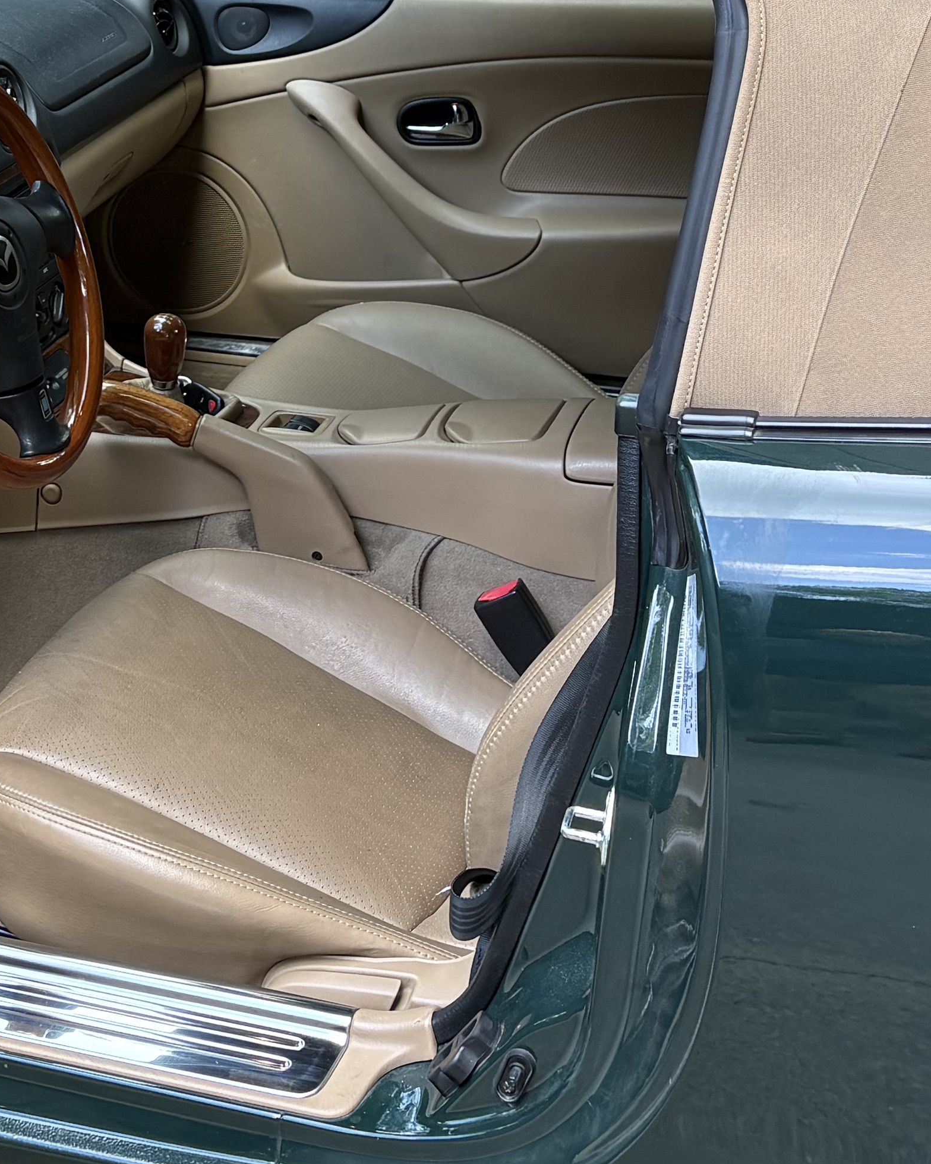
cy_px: -11
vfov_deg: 24.5
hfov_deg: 20.3
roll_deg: +3.6
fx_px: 2549
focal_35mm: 74
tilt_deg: -9.8
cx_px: 102
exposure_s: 1/121
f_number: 1.6
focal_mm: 5.96
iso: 100
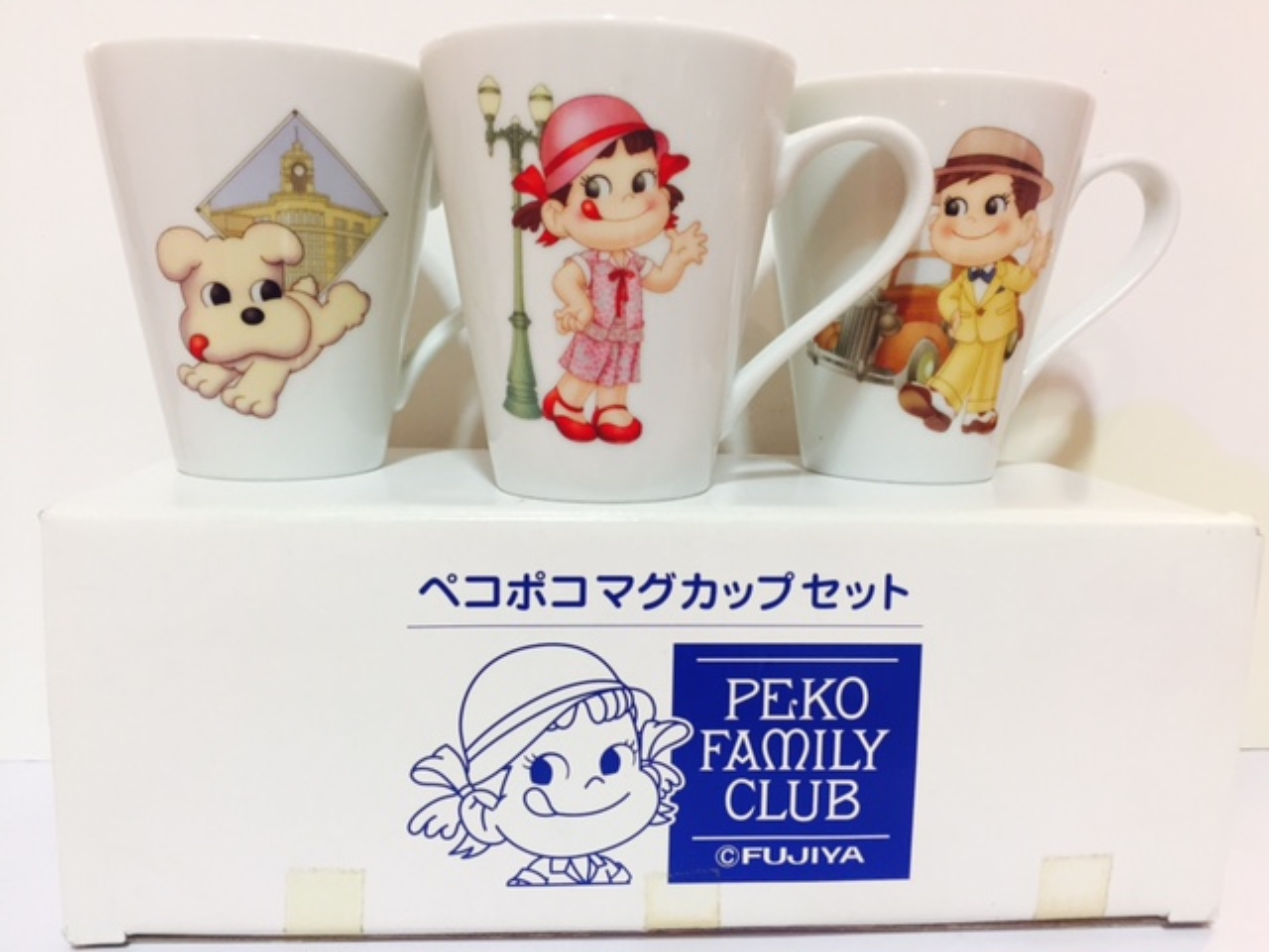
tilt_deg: -6.1
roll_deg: -3.8
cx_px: 634
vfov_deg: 48.2
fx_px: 1063
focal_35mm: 29
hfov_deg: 61.7
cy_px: 476
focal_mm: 4.15
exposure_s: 1/33
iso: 80
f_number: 2.2
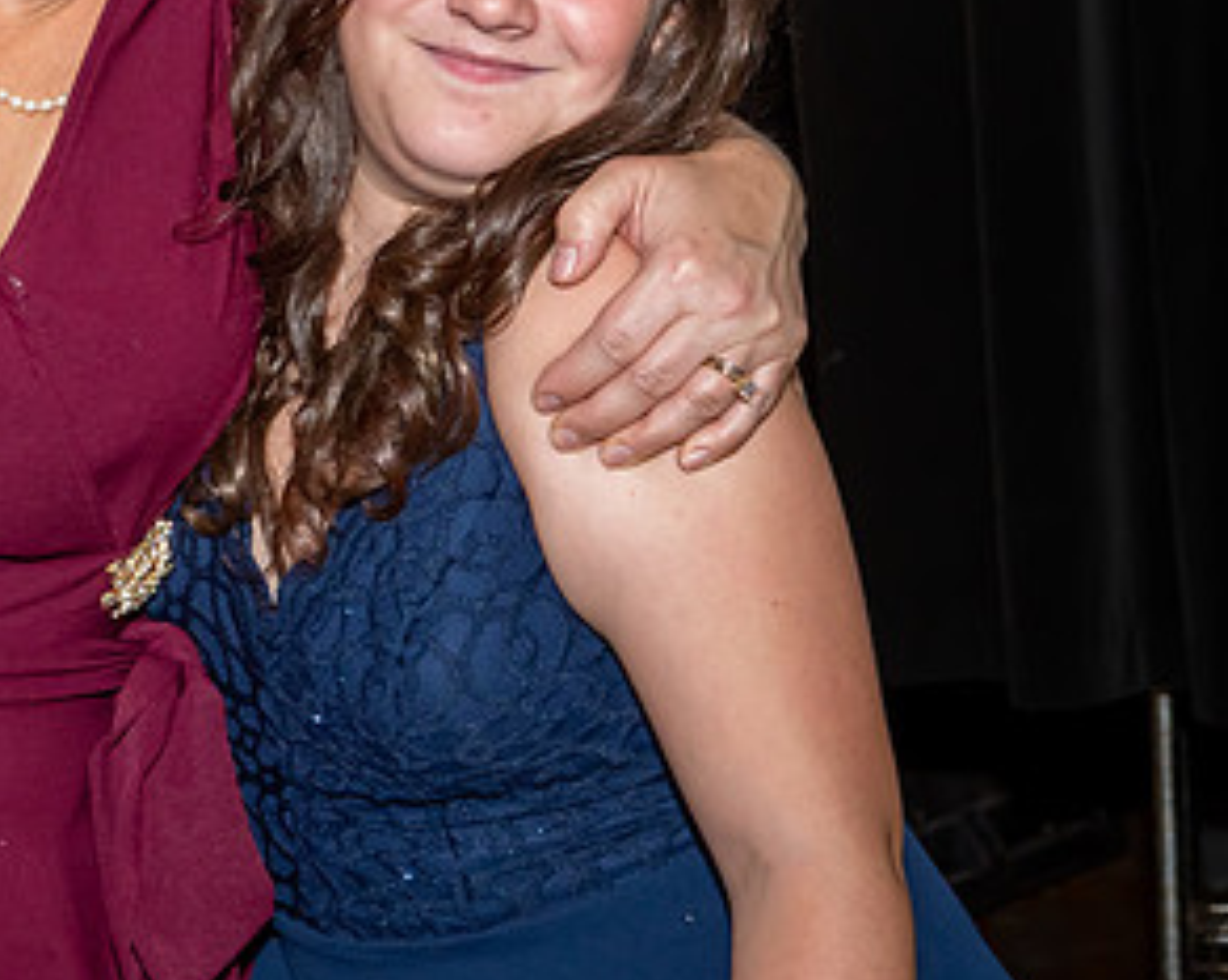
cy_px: -10
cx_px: 297
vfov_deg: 8.8
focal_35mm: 175
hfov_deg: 11.0
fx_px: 6354
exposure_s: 1/250
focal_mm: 44
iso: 500
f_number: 6.3
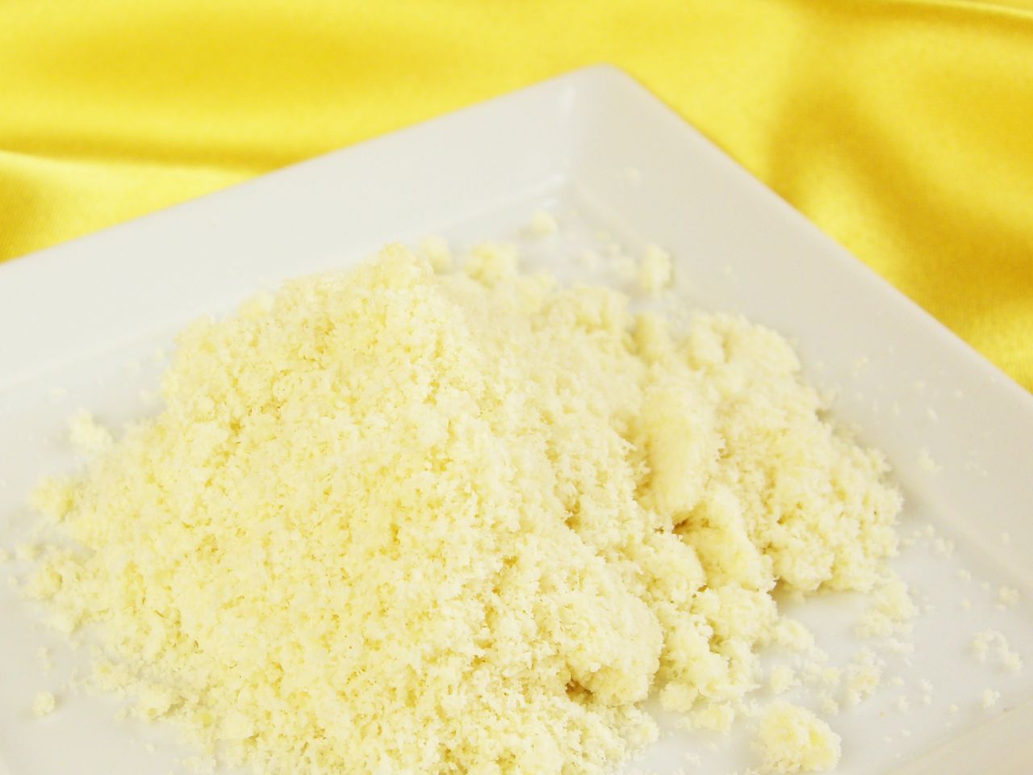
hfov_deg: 41.2
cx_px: 516
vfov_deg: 31.5
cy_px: 388
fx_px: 1373
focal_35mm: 46
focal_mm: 9.6
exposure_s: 1/320
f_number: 3.1
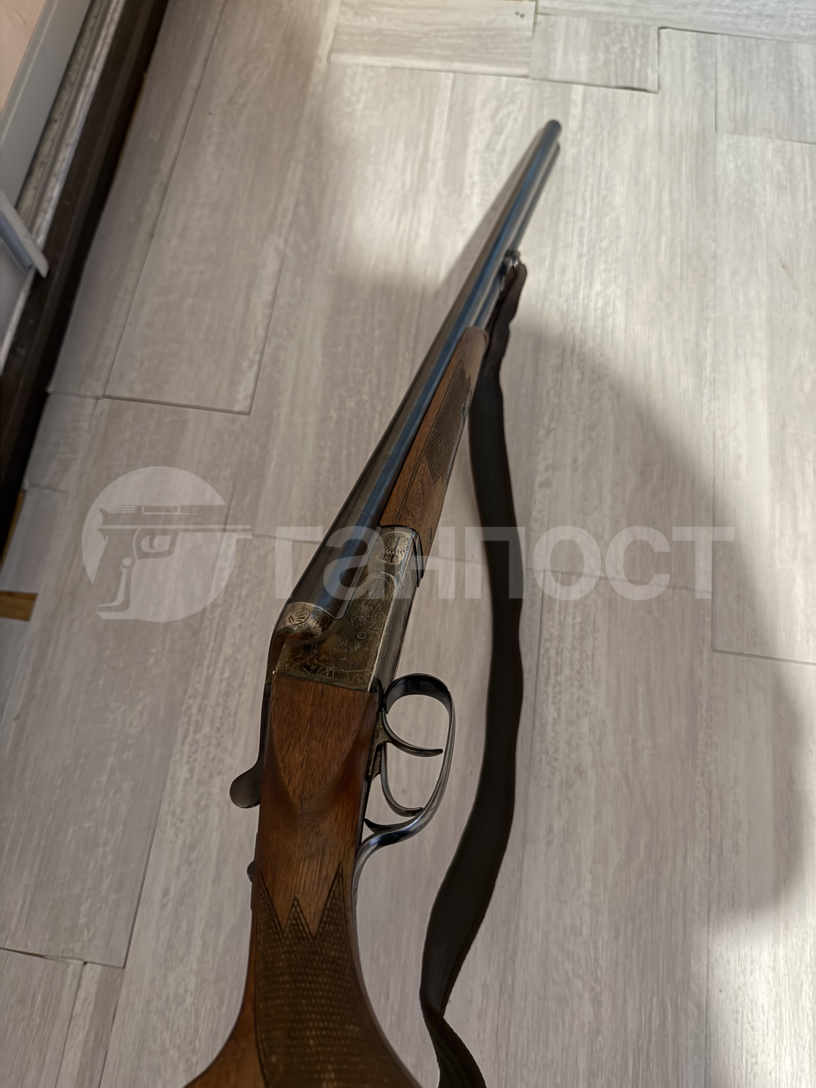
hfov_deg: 56.8
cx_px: 408
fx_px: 754
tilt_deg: -70.5
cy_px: 544
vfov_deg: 71.6
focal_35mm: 24
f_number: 1.78
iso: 640
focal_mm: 6.76
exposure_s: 1/33
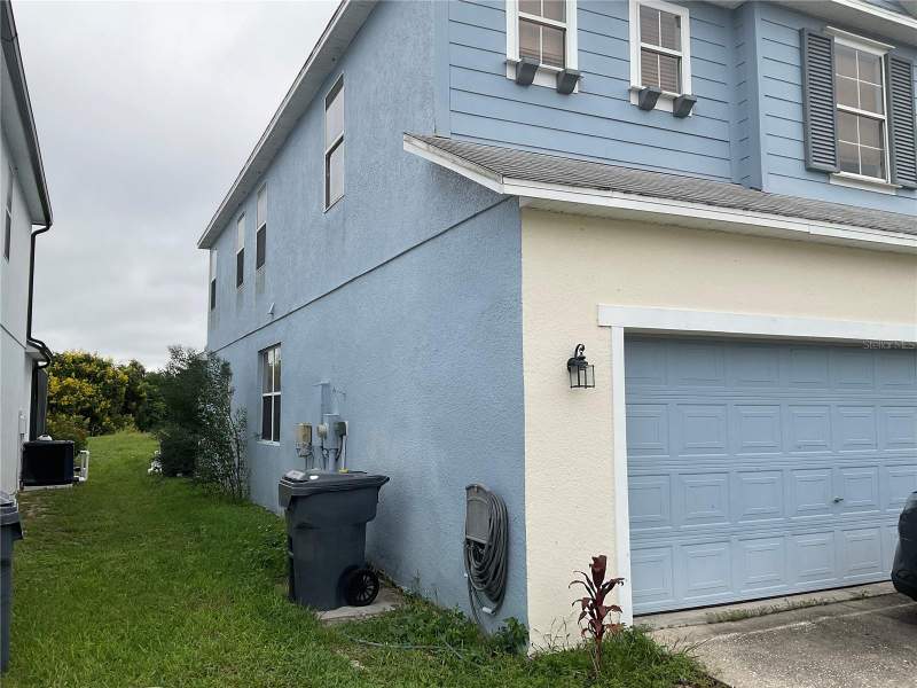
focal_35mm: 29
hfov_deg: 61.7
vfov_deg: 48.2
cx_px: 458
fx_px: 768
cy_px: 344
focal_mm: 3
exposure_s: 1/759
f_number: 1.8
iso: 16
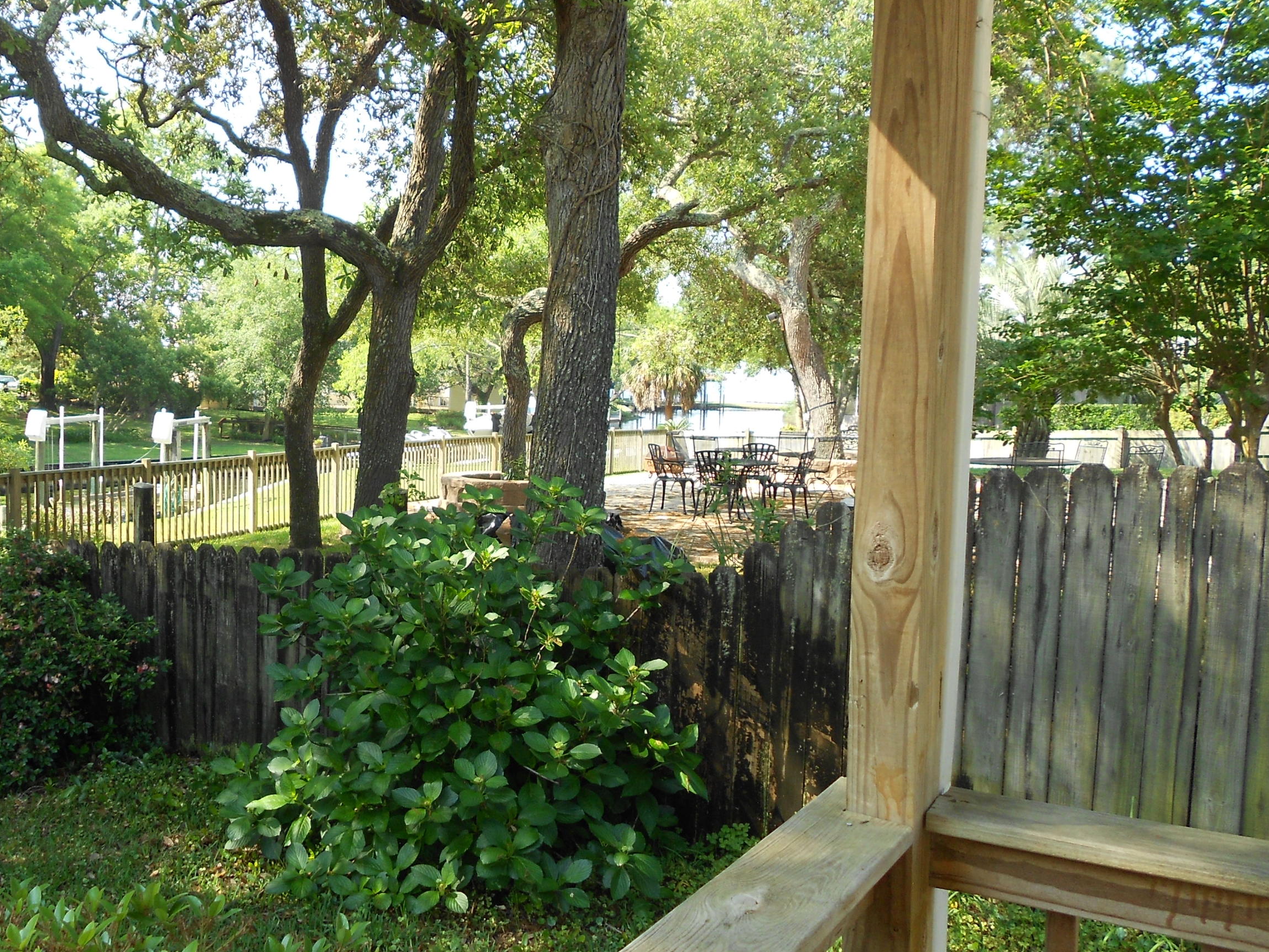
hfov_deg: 53.1
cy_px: 470
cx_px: 449
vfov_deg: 41.8
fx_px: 1247
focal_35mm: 34
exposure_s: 1/125
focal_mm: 4.6
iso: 80
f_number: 3.2
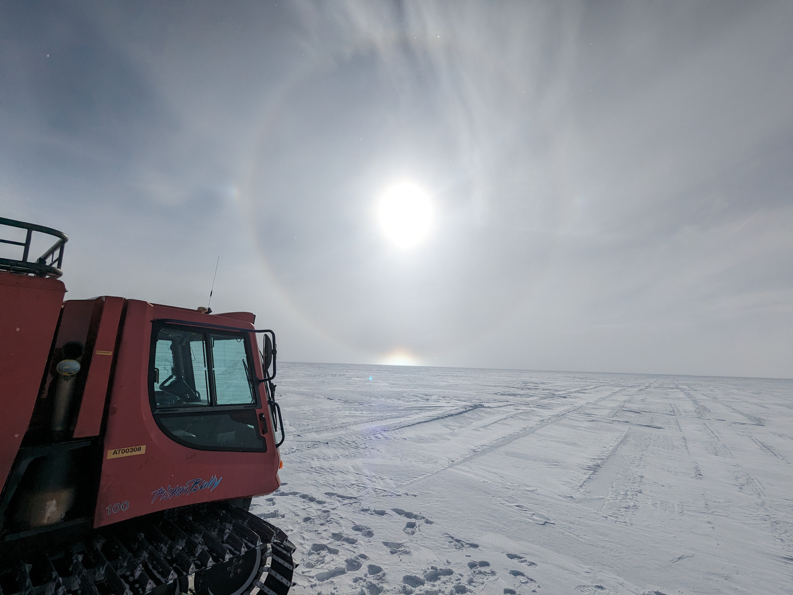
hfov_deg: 94.5
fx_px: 367
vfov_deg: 78.1
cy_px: 298
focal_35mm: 16
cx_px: 396
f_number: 2.2
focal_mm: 2.35
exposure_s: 1/15385
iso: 56
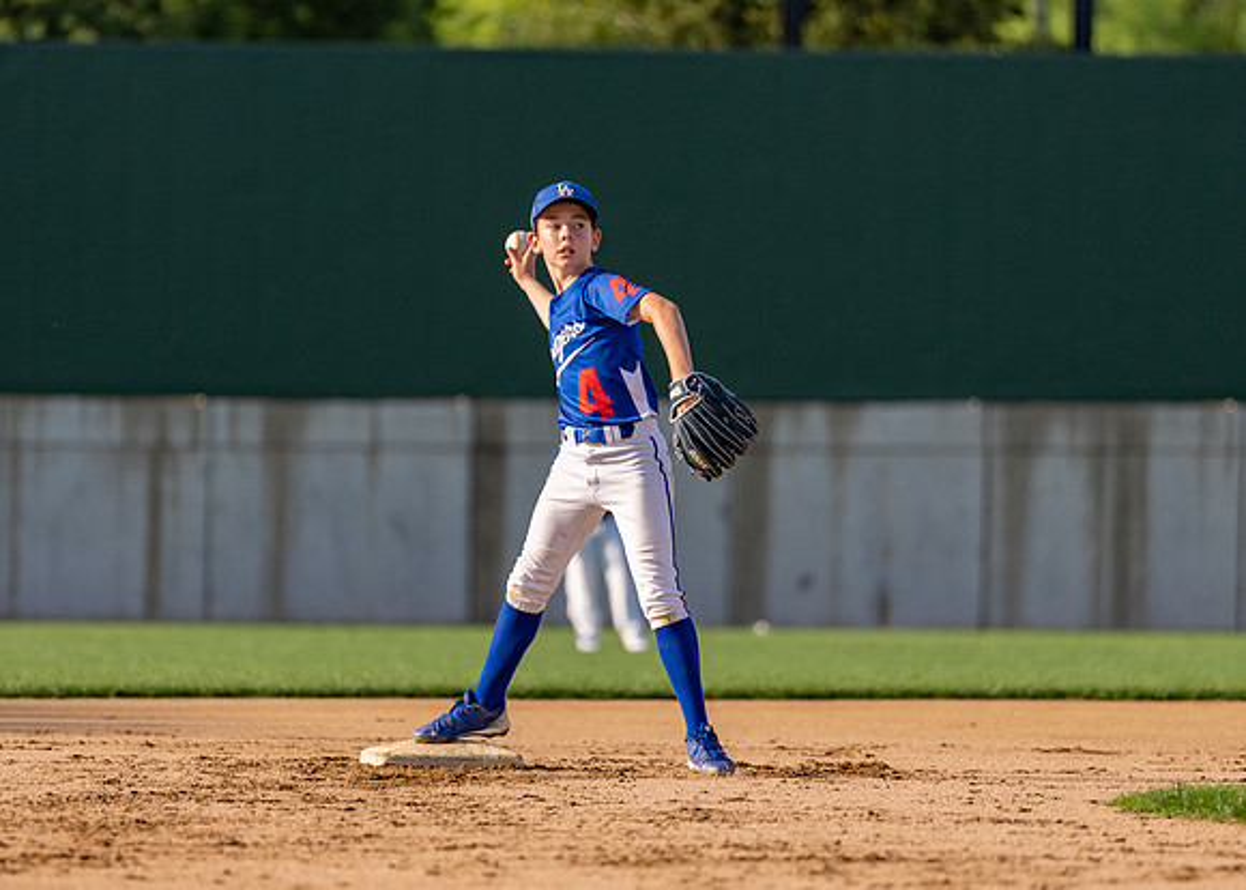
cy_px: 447
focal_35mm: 309
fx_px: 10927
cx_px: 547
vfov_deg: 4.7
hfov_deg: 6.5
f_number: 2.8
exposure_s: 1/5000
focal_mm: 200
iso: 250
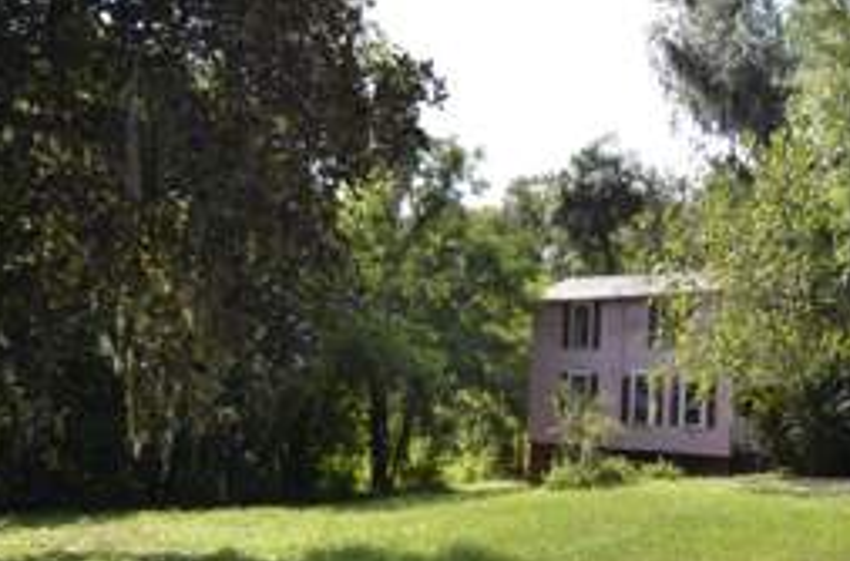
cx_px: 622
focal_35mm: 37
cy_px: 358
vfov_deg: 35.5
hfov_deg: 50.3
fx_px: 870
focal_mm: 13
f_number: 5
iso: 100
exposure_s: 1/250
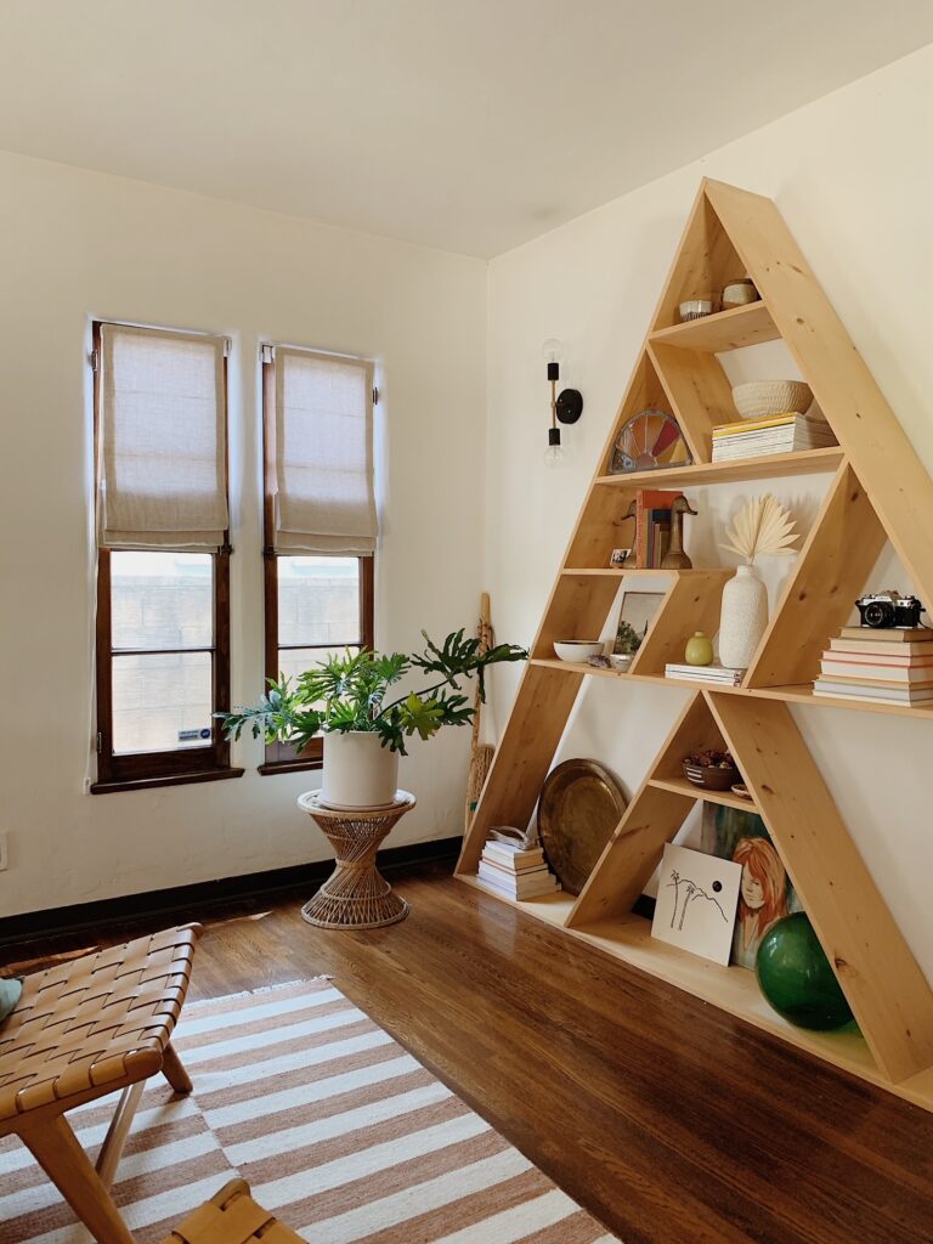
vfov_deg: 67.3
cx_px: 466
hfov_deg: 53.1
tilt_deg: -1.4
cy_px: 622
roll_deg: +0.0
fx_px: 934
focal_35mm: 26
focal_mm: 4.25
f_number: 1.8
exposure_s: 1/60
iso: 125
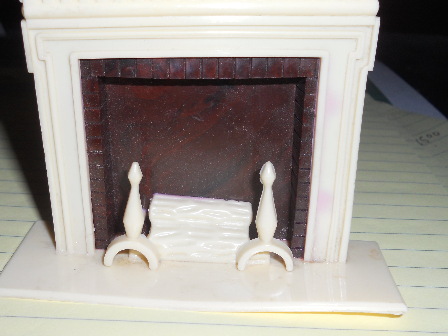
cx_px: 179
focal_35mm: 45
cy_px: 187
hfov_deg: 41.9
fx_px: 582
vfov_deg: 32.2
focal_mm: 5.8
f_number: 8.8
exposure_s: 1/25
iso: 80
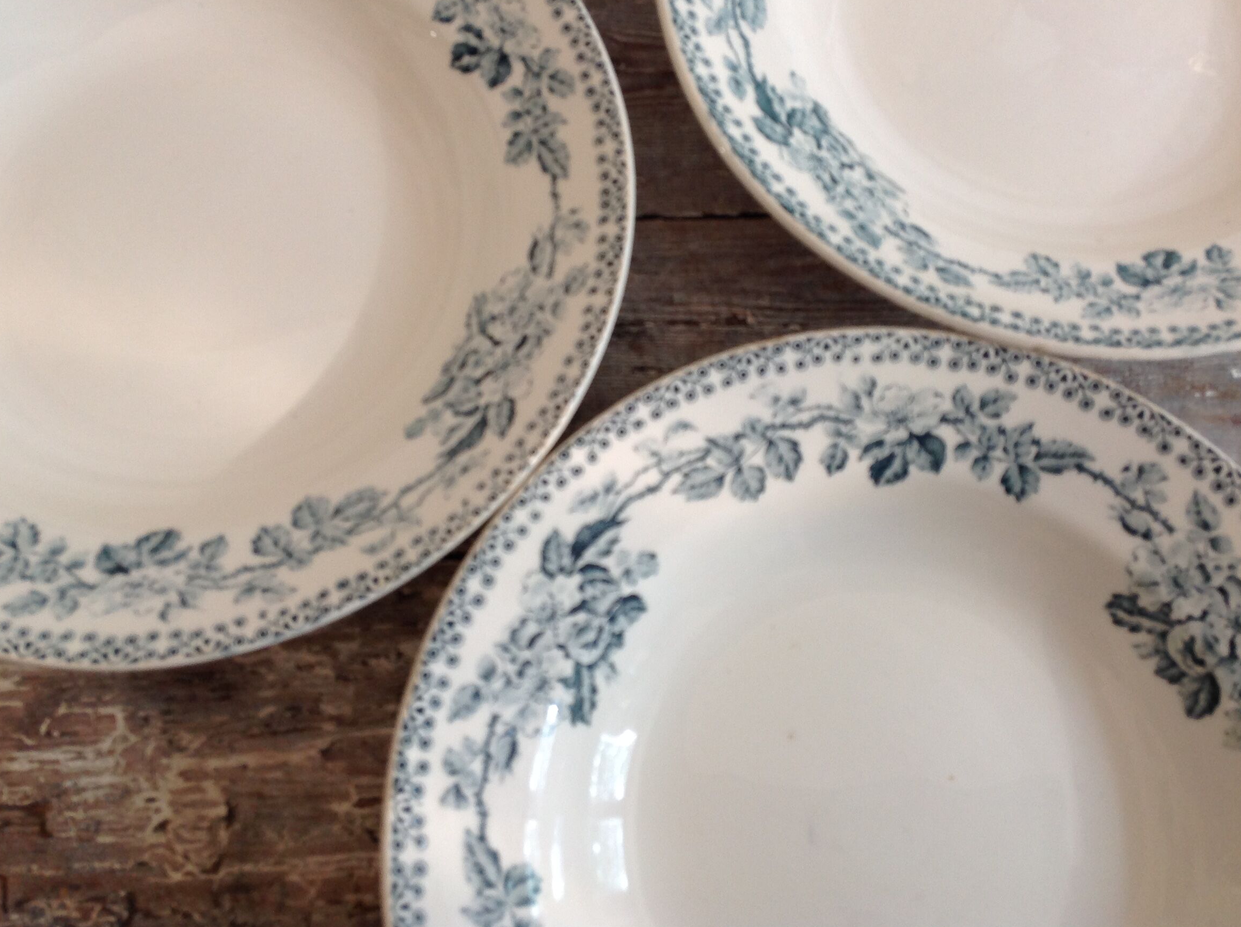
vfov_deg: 36.7
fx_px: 1396
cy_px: 417
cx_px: 667
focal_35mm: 39
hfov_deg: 47.9
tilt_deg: -73.6
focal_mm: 4.28
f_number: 2.4
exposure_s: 1/17
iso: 50
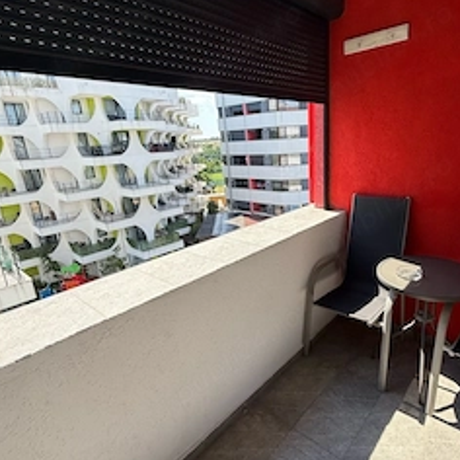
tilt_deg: -14.7
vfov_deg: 72.1
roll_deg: +3.1
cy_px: 228
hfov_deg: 71.4
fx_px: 316
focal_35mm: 21
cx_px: 277
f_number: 2.2
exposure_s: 1/914
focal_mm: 2.22
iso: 64
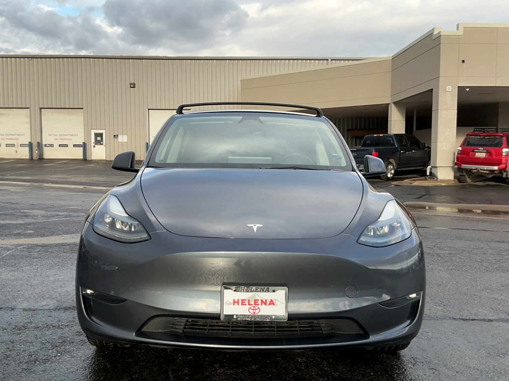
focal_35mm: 30
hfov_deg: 60.0
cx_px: 254
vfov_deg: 46.8
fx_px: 441
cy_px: 190
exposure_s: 1/272
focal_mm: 3
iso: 25
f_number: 1.8
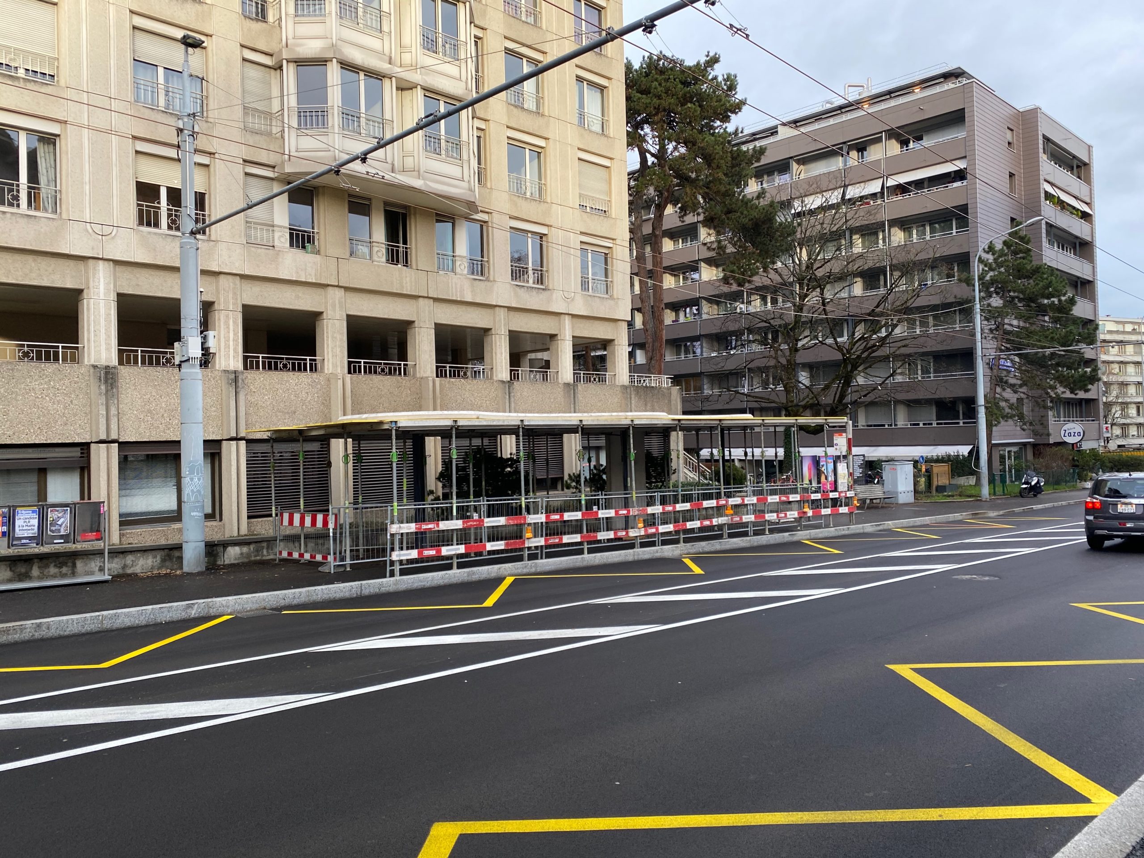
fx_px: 859
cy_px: 429
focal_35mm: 26
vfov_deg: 53.1
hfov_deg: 67.3
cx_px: 572
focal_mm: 4.25
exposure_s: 1/122
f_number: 1.8
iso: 64
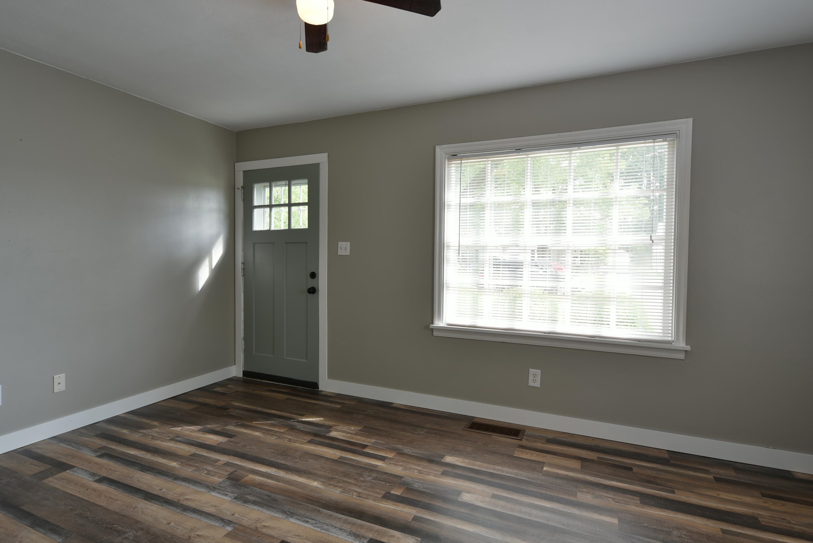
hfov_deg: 86.8
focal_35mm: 19
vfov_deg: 64.6
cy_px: 264
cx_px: 382
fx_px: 429
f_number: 4
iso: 100
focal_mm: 16
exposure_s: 1/40
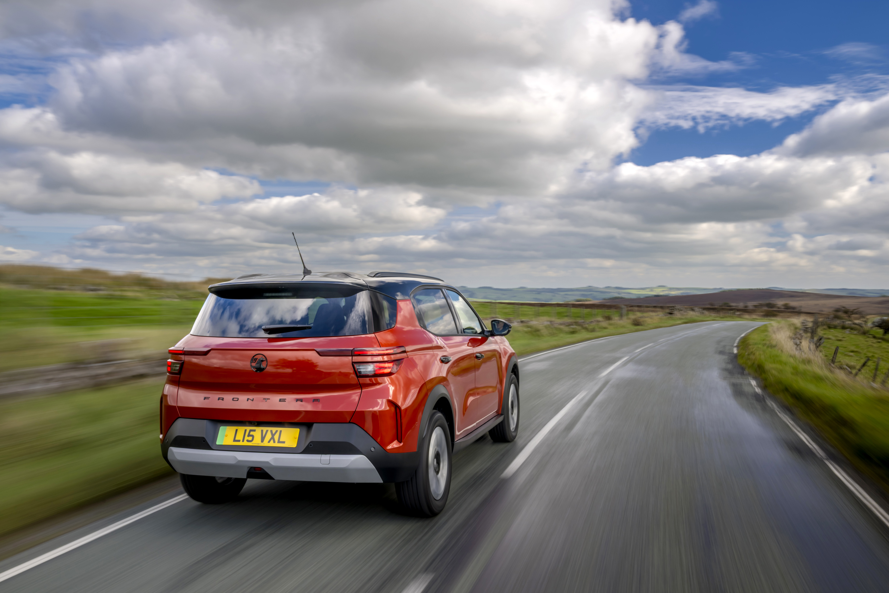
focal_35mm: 32
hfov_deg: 59.5
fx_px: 778
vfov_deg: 41.7
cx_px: 444
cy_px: 296
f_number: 14
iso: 64
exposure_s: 1/15
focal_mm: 31.5
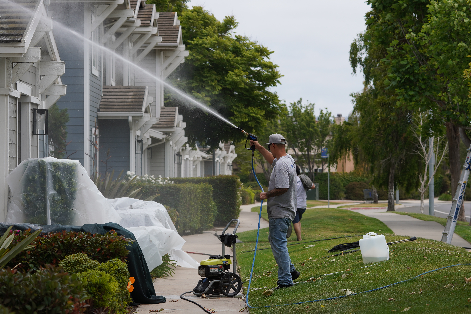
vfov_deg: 10.2
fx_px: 1766
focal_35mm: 135
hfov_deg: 15.2
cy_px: 157
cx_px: 236
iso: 100
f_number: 5.6
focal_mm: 90
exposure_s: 1/500
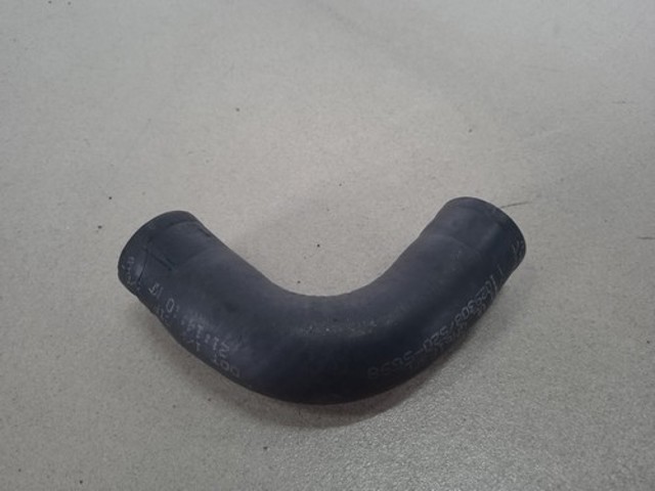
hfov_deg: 63.4
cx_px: 328
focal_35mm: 28
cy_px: 246
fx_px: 530
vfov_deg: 49.7
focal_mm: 3.43
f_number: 2.2
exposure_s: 1/20
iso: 718
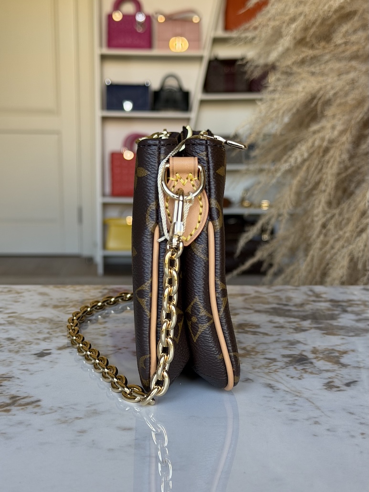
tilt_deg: -11.0
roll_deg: -0.9
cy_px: 246
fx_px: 682
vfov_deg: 39.7
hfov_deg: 30.3
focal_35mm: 48
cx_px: 184
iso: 100
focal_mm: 6.76
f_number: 1.78
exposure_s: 1/88
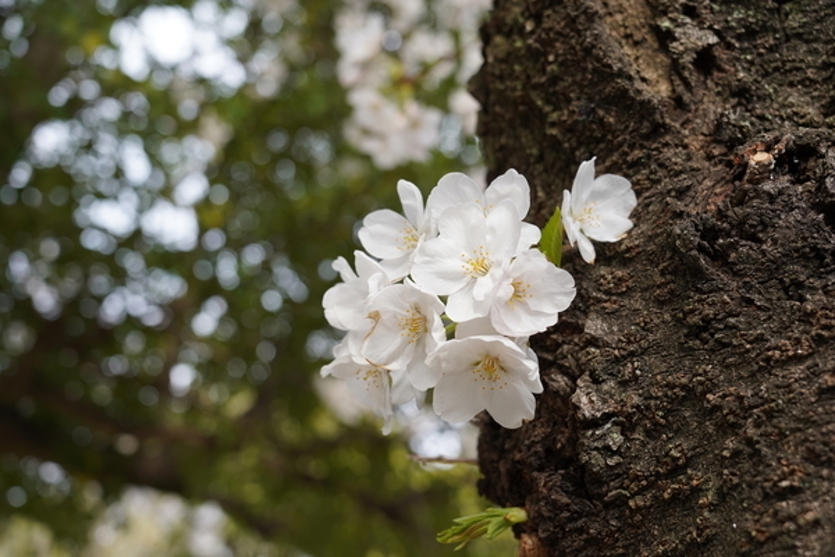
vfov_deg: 28.6
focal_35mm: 47
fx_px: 1090
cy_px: 278
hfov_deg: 41.9
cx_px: 418
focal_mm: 47
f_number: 7.1
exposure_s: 1/80
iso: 100
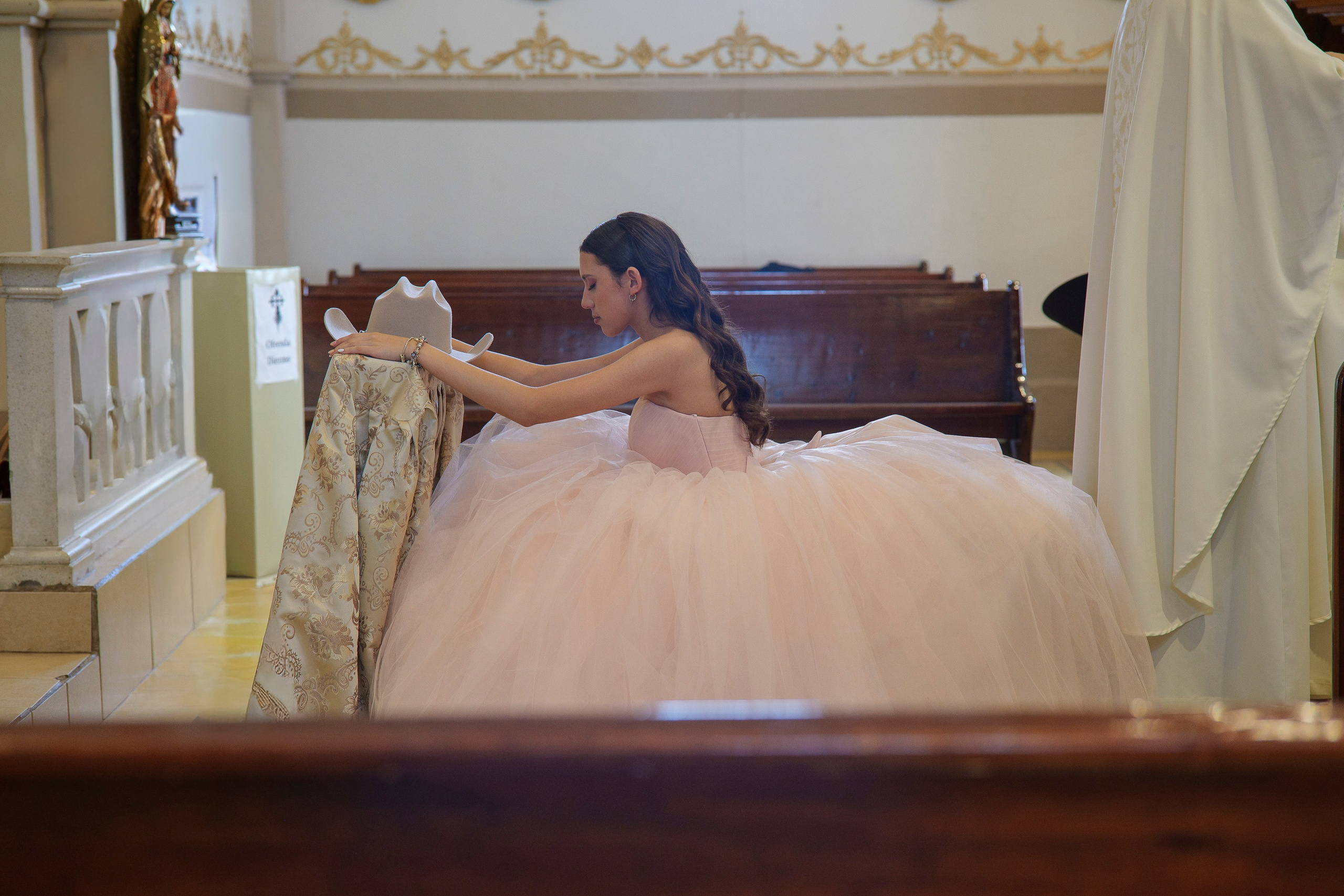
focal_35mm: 77
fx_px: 2878
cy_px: 448
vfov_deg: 17.7
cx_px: 672
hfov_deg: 26.3
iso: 800
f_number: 3.2
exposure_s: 1/100
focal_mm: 75
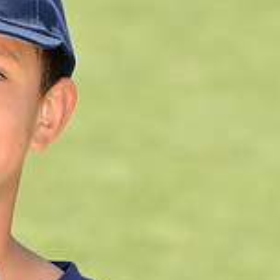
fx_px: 5948
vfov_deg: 2.7
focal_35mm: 650
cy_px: 354
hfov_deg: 2.7
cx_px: -34
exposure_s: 1/250
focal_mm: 200
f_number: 11
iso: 250
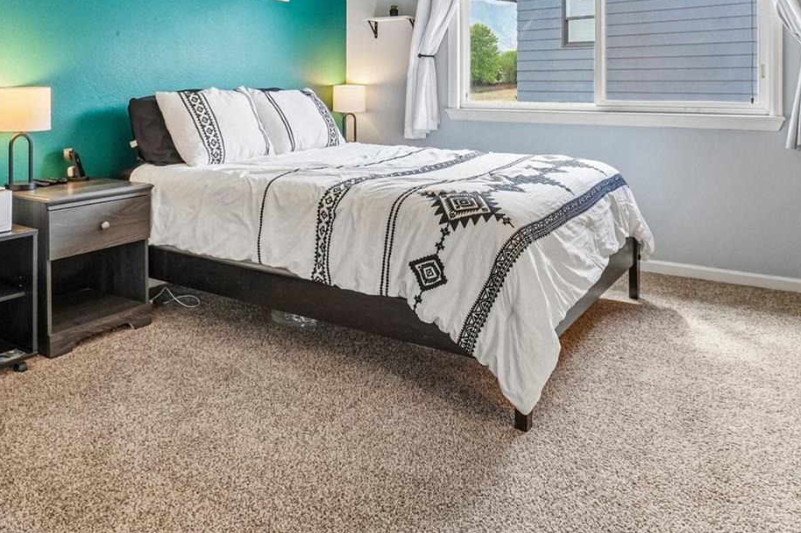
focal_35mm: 29
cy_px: 84
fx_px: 642
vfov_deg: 42.5
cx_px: 356
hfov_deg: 63.7
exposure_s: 1/30
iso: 400
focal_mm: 11
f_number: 8
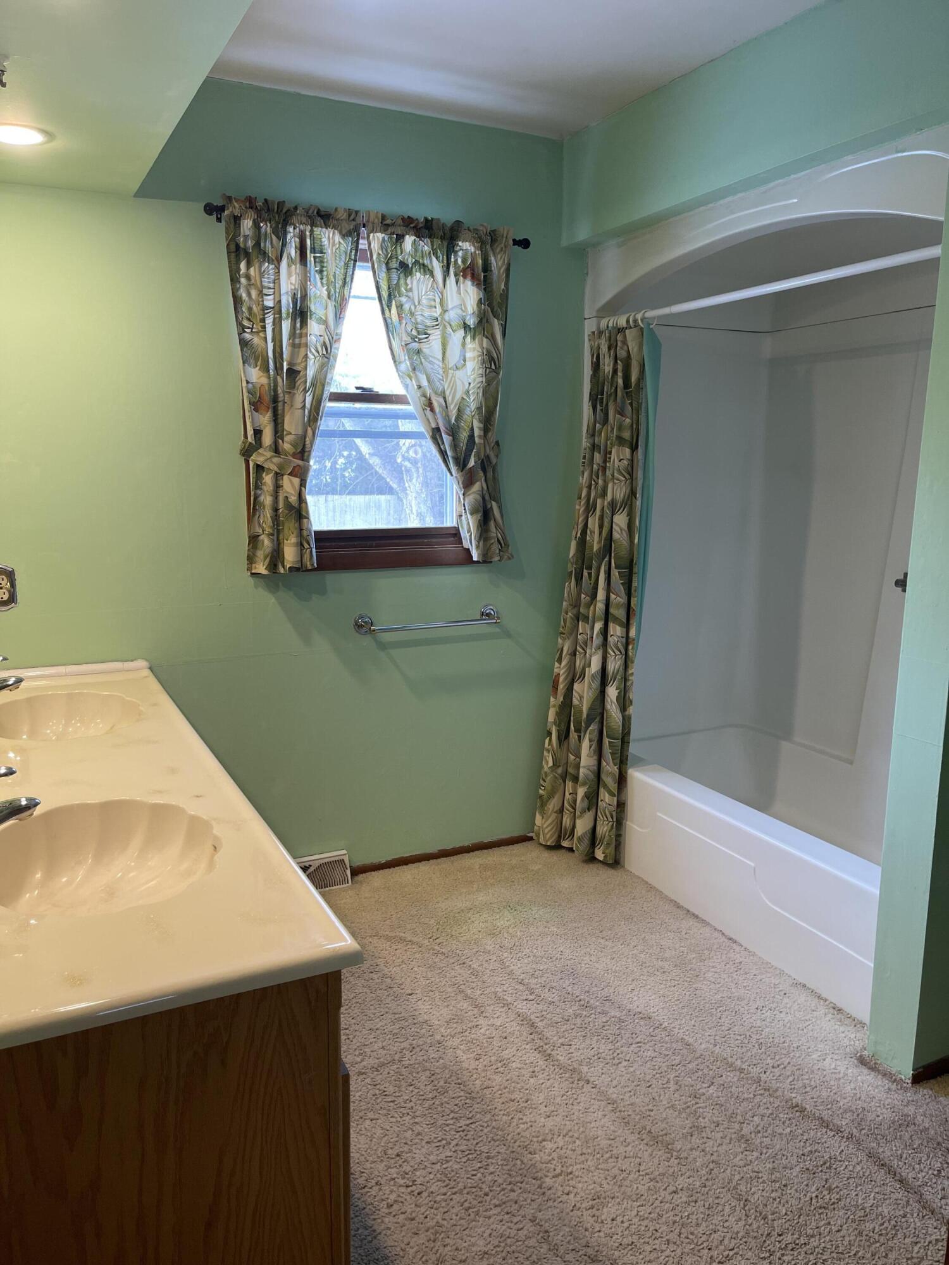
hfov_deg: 53.1
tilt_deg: -10.4
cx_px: 474
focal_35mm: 26
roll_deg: -2.4
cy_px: 632
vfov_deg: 67.3
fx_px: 950
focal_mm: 5.1
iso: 100
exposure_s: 1/60
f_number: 1.6
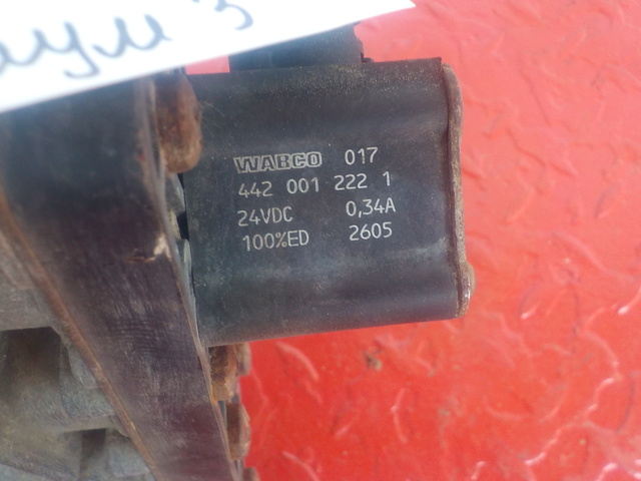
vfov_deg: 46.8
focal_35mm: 30
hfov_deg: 60.0
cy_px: 240
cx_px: 320
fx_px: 556
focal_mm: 4.1
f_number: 3.3
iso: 250
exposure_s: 1/30
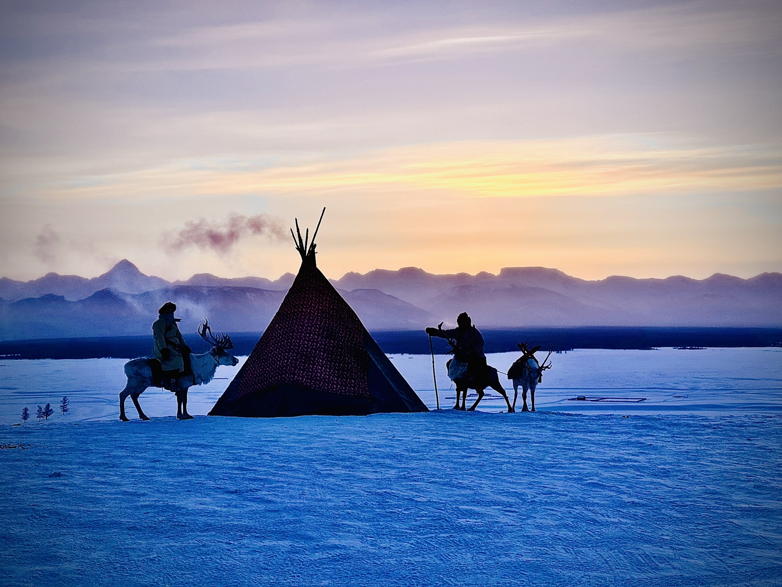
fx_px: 1084
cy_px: 294
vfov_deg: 30.3
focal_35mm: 48
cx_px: 391
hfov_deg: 39.7
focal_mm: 6.76
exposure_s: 1/1923
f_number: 1.78
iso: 64
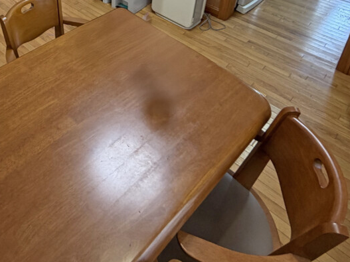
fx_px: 344
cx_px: 39
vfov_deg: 33.9
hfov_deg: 48.6
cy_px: -52
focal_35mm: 34
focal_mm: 2.22
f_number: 2.2
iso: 200
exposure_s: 1/60
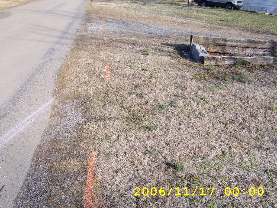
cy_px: 104
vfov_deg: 45.4
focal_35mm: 31
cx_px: 138
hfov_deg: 58.4
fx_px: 248
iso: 71
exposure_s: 1/176
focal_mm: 8.13
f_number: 5.6
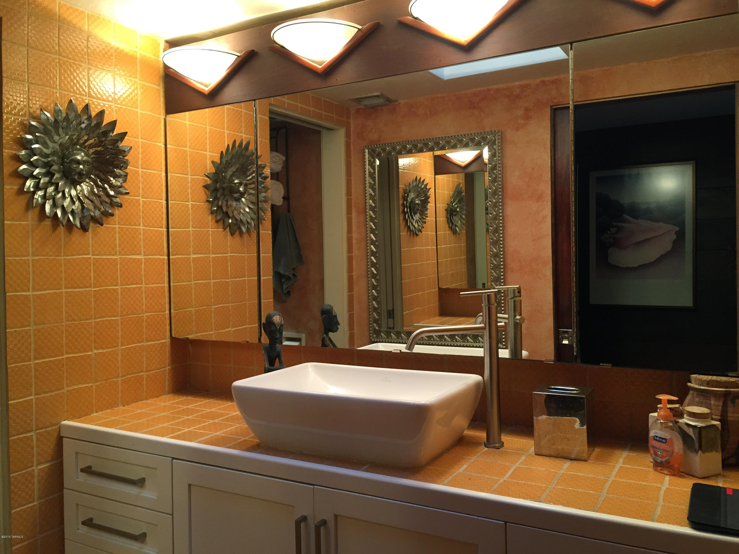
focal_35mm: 29
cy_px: 277
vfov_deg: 48.2
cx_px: 370
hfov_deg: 61.7
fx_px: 619
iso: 50
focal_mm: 4.15
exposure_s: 1/30
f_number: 2.2
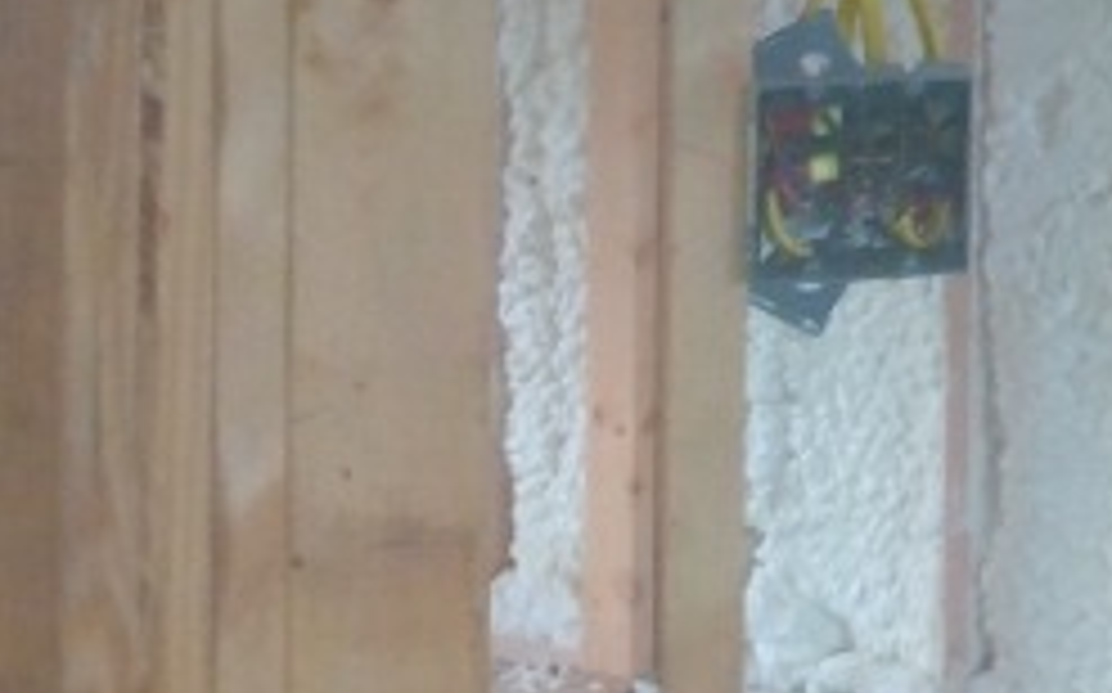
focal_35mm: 79
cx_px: 1558
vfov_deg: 14.4
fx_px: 2393
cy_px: -585
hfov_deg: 22.5
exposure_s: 1/30
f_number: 2
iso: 466
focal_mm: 3.54
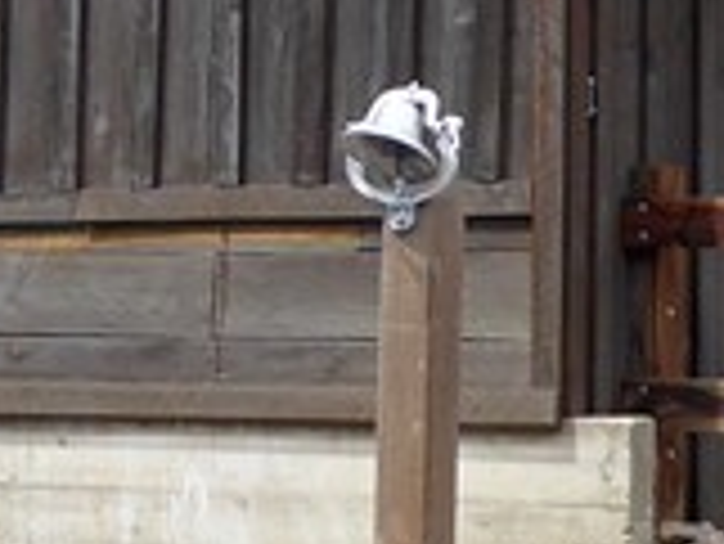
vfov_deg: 8.0
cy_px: -220
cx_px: 238
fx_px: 3851
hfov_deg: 10.7
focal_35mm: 184
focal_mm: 5
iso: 80
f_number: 3.5
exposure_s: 1/320
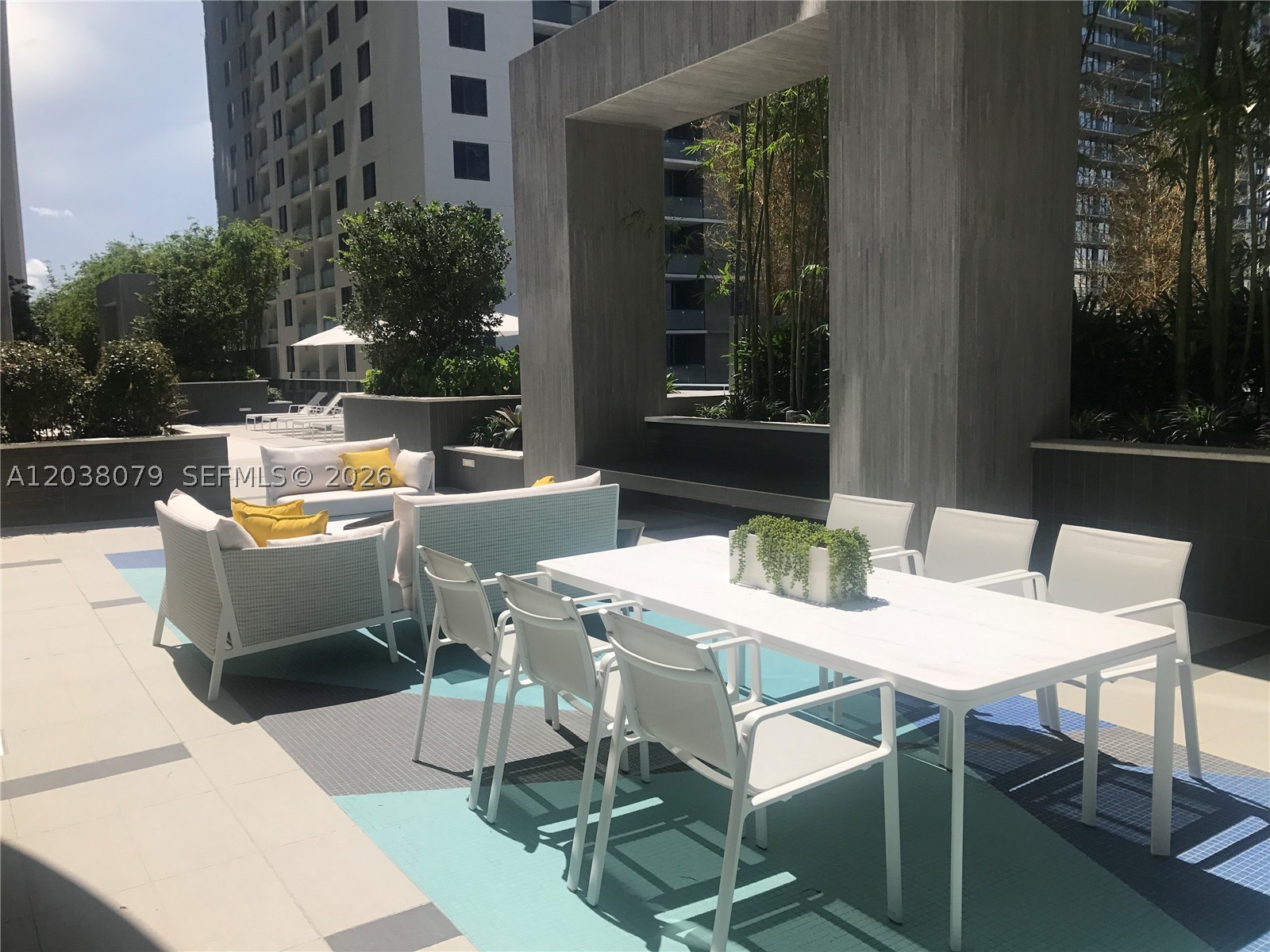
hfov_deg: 63.4
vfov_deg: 49.7
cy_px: 476
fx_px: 1027
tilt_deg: -6.4
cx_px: 635
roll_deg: +1.7
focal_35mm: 28
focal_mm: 3.99
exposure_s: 1/3546
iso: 20
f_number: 1.8
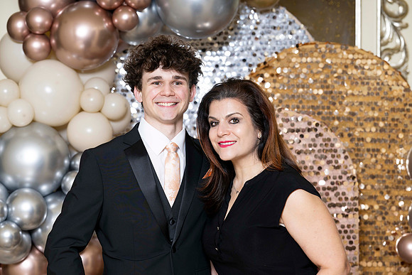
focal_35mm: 120
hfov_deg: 17.1
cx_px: 206
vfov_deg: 11.4
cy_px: 138
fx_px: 1374
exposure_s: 1/200
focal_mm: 120
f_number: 5.6
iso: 250
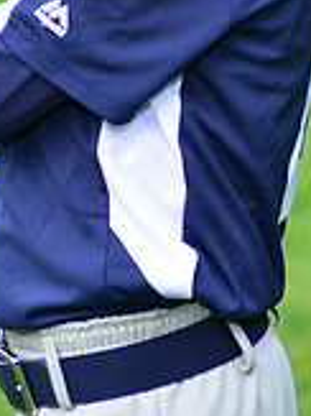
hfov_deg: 2.7
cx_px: 172
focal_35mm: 549
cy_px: -97
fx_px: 6585
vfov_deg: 3.6
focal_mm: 160
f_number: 5.6
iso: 320
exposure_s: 1/200
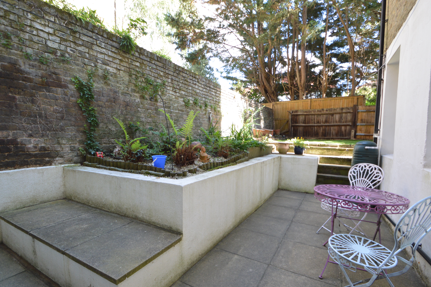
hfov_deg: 96.8
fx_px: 191
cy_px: 149
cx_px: 214
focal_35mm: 16
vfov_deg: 73.6
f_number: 5
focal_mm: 10
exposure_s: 1/100
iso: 400
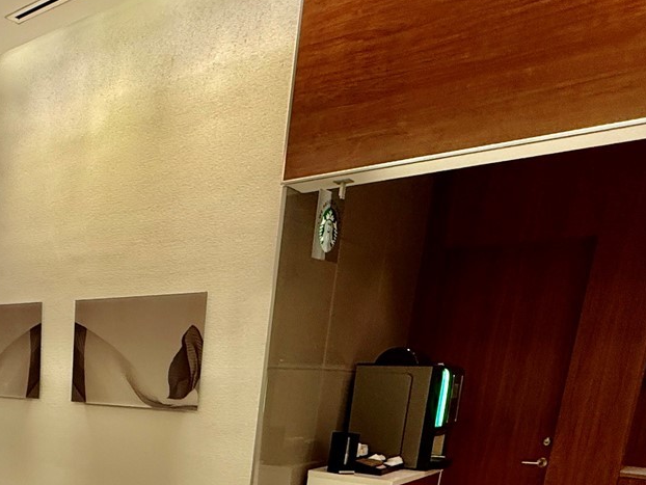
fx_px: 672
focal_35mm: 36
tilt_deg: -12.1
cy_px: 527
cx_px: 21
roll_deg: -1.6
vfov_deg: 34.5
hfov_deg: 44.7
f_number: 2.2
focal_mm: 2.22
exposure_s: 1/120
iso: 250
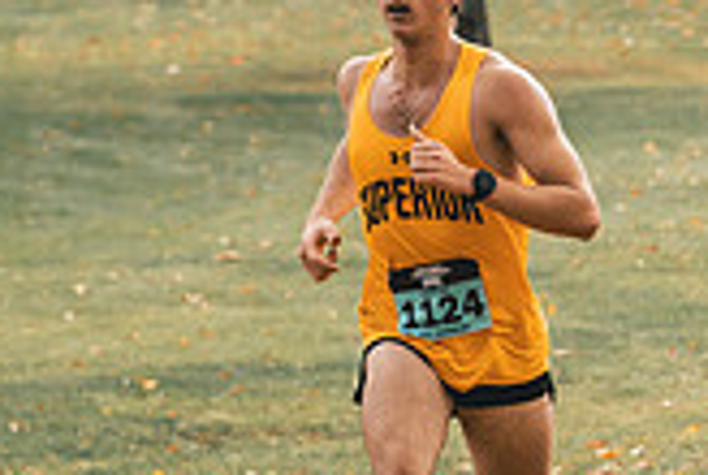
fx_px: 13338
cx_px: 294
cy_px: 369
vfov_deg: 2.0
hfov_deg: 3.0
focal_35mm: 677
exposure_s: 1/1000
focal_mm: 191
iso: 400
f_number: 6.3
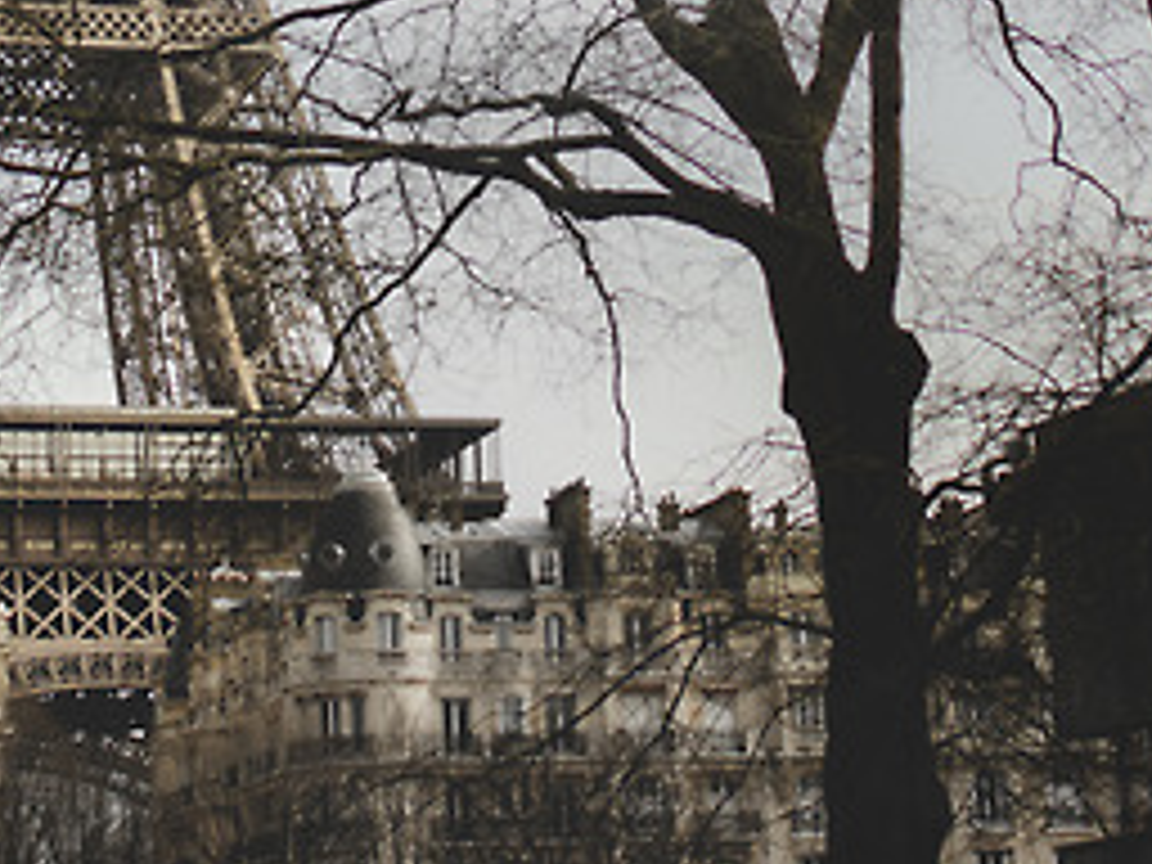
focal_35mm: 118
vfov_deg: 12.2
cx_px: 574
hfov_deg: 16.7
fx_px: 3927
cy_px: -279
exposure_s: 1/4000
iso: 200
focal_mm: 28
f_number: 2.8
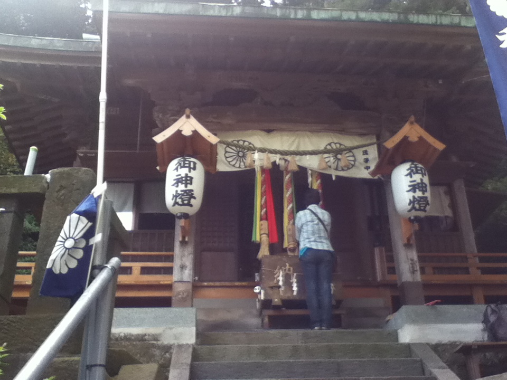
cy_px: 190
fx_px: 469
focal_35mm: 32
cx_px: 254
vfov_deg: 44.2
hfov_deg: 56.8
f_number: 2.4
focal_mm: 3.85
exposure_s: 1/151
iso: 80
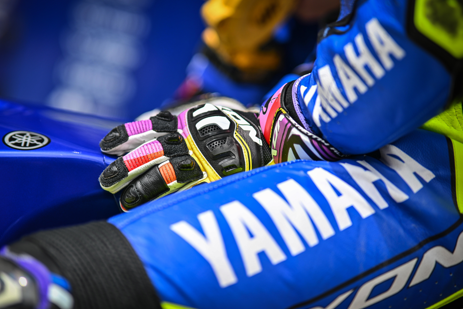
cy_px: 156
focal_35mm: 93
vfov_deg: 14.7
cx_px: 214
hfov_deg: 21.9
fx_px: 1196
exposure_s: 1/1000
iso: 64
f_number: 1.8
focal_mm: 85
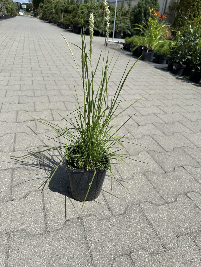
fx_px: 186
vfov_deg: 71.6
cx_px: 100
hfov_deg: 56.8
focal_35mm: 24
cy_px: 134
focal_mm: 6.86
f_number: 1.78
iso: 80
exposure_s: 1/7042
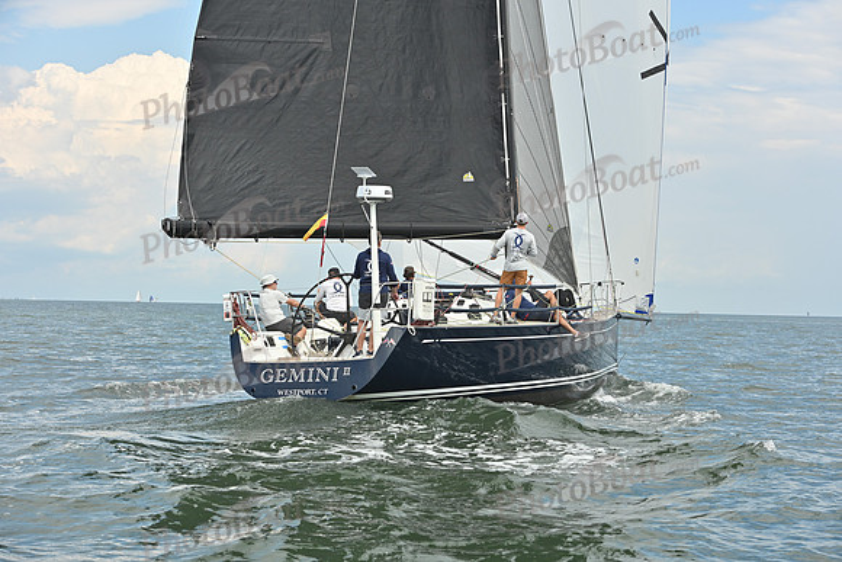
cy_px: 281
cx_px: 421
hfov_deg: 28.8
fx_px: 1638
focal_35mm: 70
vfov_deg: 19.5
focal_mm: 70
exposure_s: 1/1600
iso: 320
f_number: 7.1
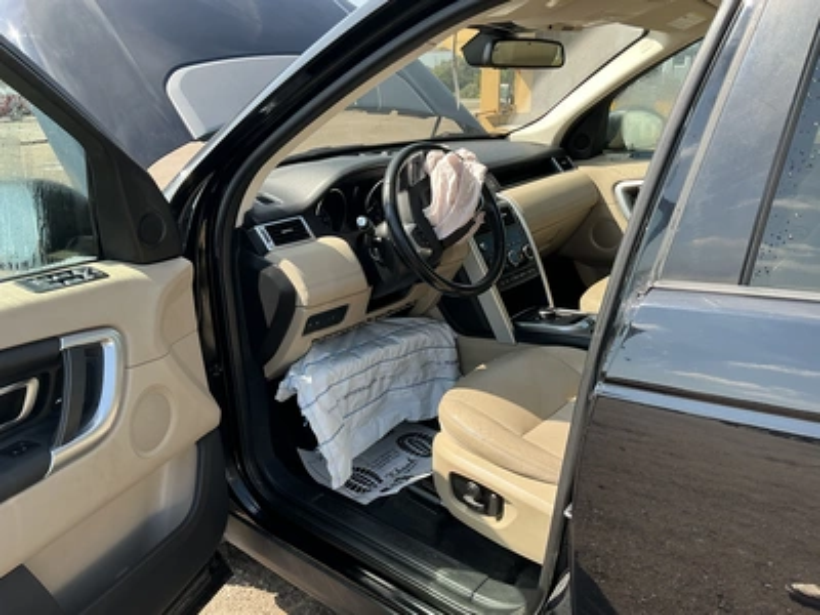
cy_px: 308
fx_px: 663
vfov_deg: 49.7
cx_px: 410
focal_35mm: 28
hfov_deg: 63.4
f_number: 1.8
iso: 25
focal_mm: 3
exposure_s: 1/355
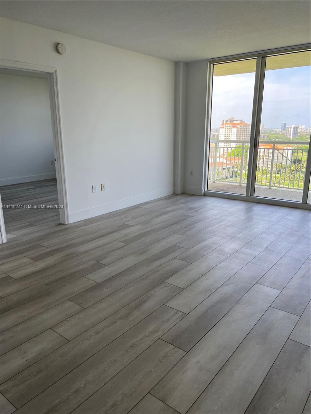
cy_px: 207
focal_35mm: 26
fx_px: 311
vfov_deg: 67.3
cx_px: 156
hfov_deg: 53.1
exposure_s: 1/220
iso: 50
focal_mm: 5.7
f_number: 1.5
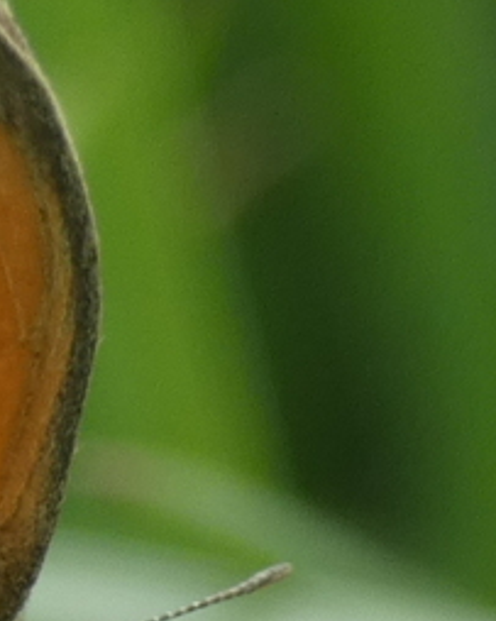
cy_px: 531
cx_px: -277
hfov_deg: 2.9
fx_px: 9621
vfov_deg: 3.7
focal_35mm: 524
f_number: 5.4
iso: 100
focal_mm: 28.8
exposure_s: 1/80
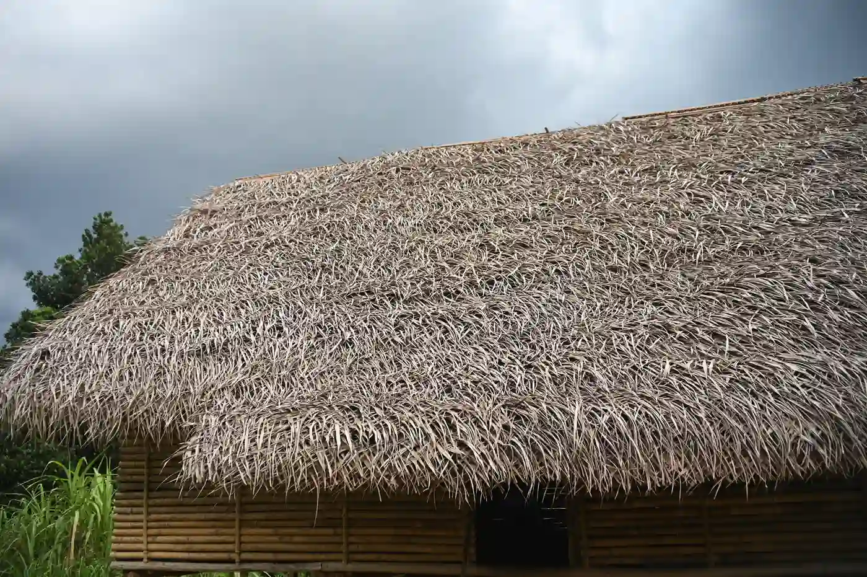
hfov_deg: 58.8
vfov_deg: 41.0
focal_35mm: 32
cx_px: 434
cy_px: 288
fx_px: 770
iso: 160
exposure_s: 1/320
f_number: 2.8
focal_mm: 32
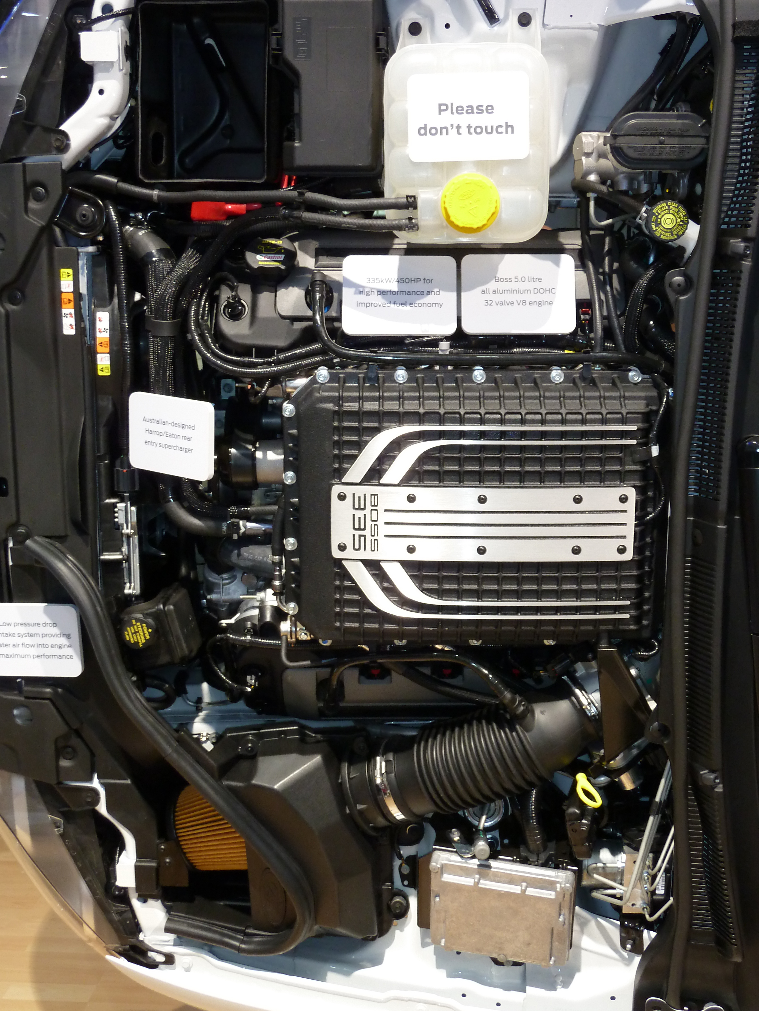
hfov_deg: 34.3
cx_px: 380
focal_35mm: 42
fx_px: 1228
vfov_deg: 44.8
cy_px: 506
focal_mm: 6.9
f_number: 3.7
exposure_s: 1/30
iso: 200
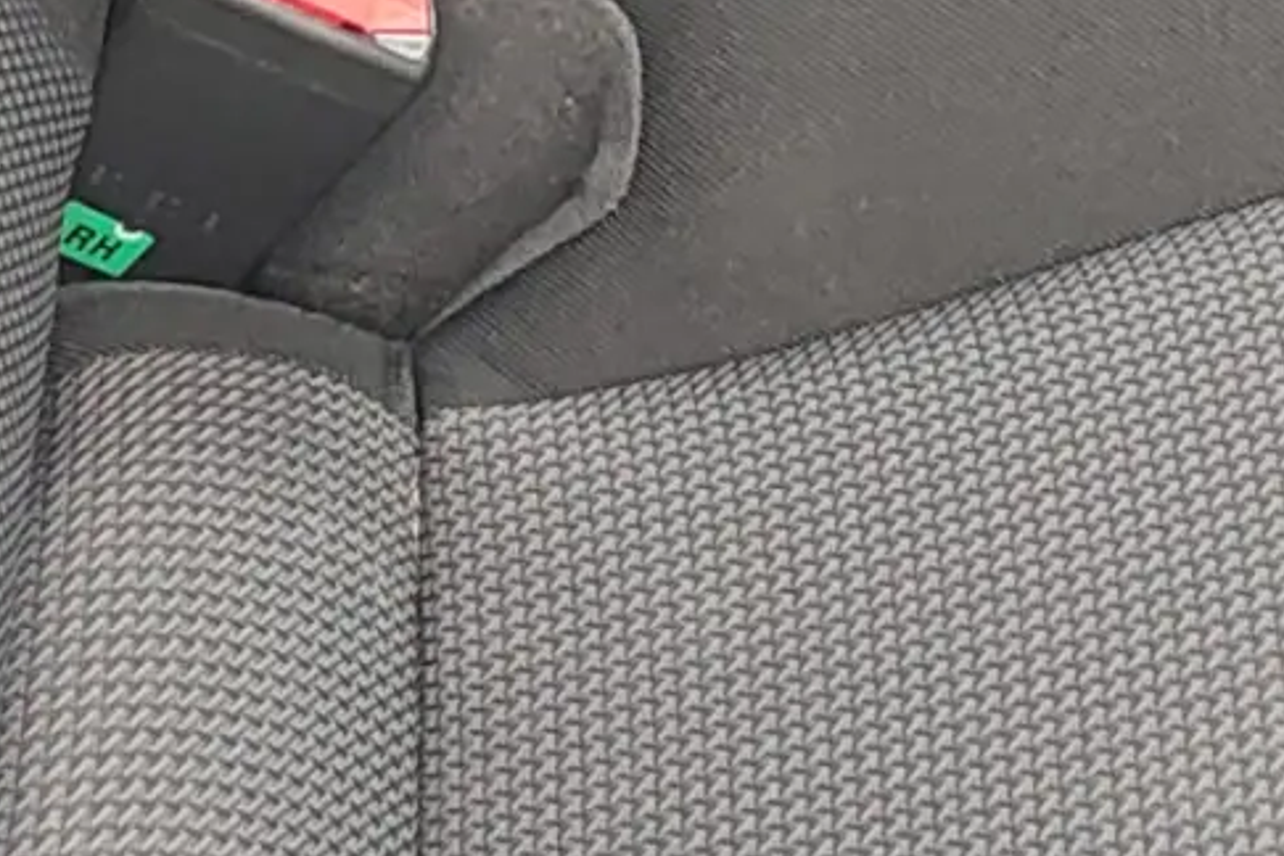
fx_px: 5956
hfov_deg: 12.2
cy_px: -1296
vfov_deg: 7.6
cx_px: 1115
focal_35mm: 167
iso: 219
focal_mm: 5.56
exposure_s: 1/100
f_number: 1.8
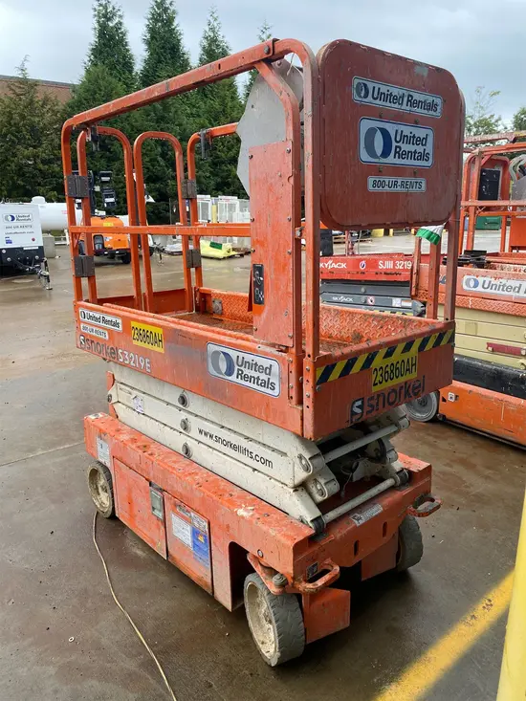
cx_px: 263
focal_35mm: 26
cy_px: 350
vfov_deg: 67.3
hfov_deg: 53.1
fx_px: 527
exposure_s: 1/121
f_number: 1.8
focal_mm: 4.25
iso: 50
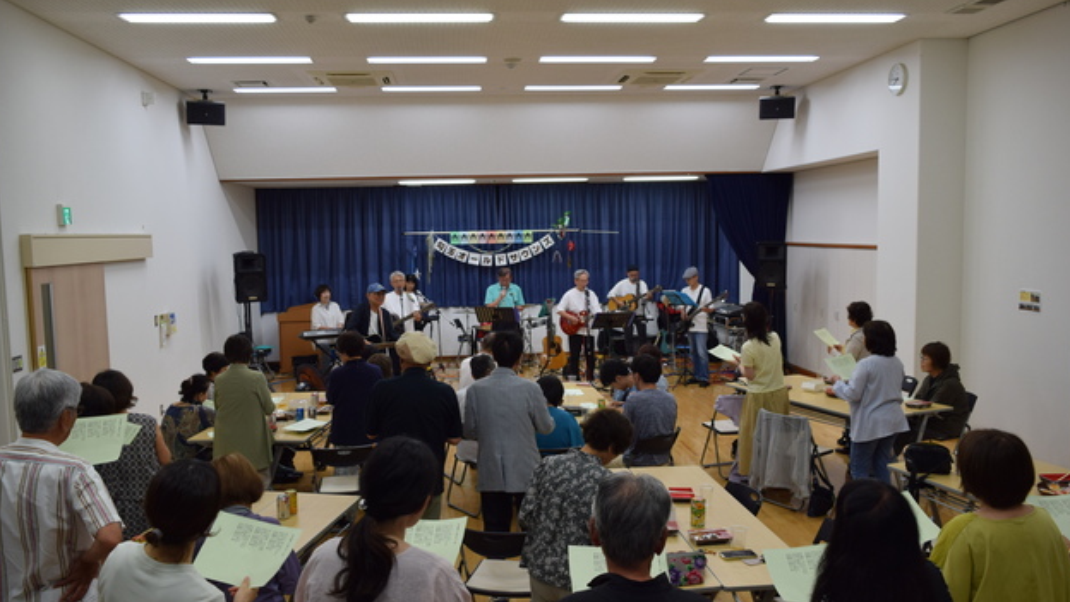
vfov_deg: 40.2
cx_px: 530
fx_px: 823
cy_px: 313
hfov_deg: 66.1
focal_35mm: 29
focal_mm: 18
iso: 400
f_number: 5
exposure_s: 1/100
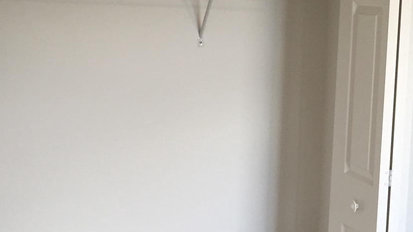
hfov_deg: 26.3
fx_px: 854
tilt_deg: -6.9
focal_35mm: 78
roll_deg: -3.7
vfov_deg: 15.5
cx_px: 374
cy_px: 113
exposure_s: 1/30
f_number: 2.2
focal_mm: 4.15
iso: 40
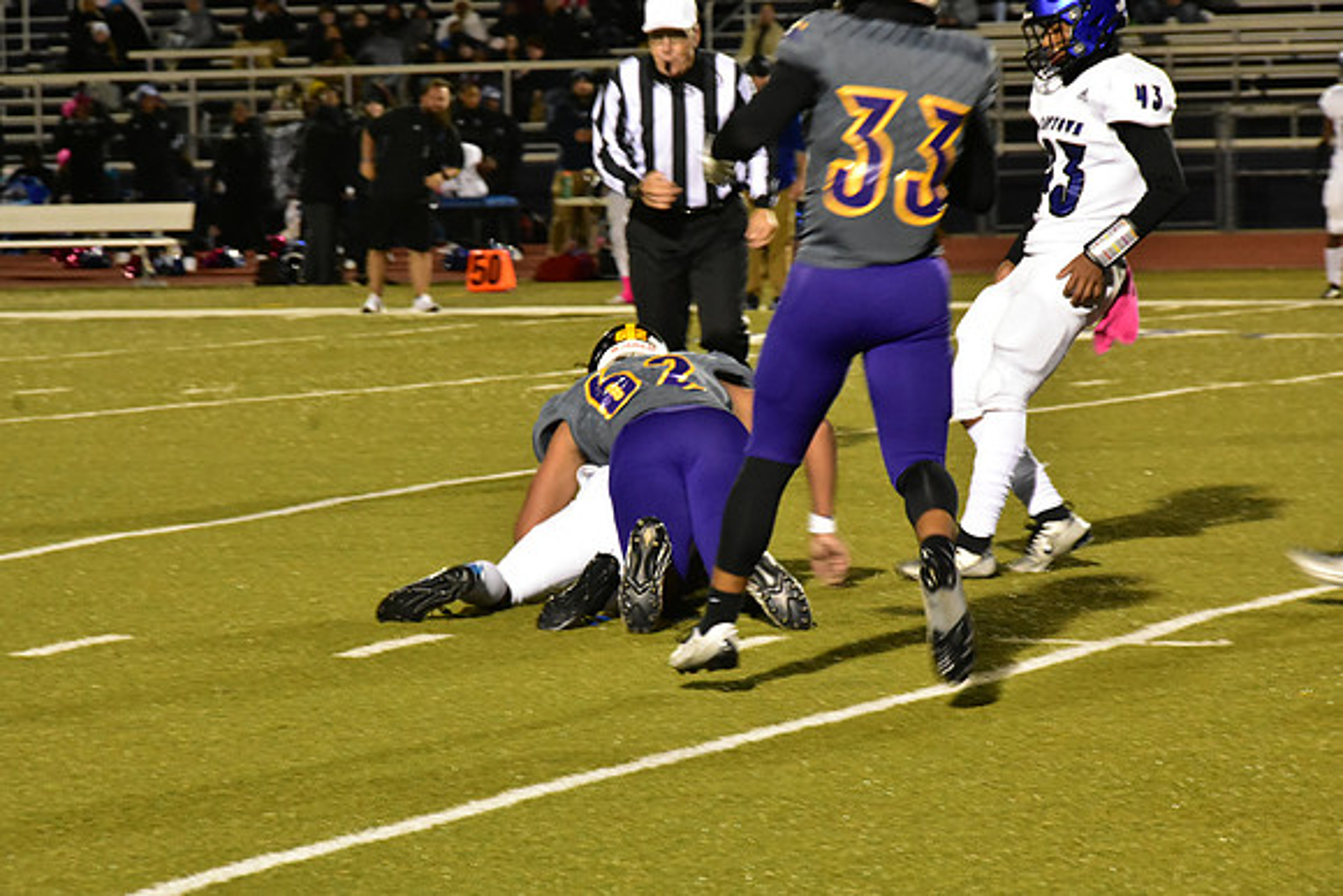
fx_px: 7556
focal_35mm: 202
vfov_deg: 6.8
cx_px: 672
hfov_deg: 10.2
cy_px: 448
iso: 6400
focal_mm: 135
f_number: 11
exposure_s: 1/60
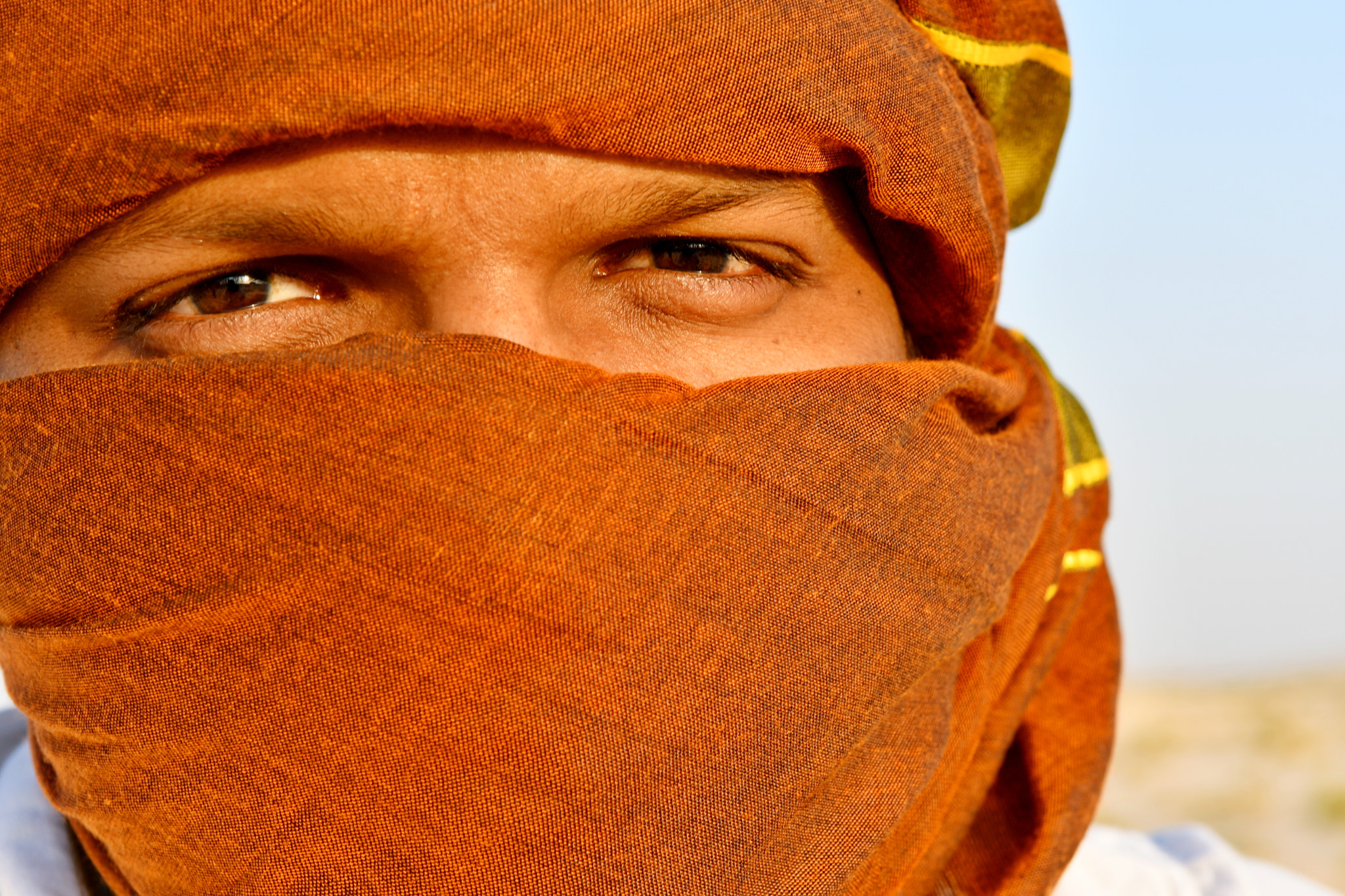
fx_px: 3082
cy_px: 448
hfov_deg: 24.6
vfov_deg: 16.6
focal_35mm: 82
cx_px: 672
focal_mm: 55
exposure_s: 1/125
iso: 100
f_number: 8
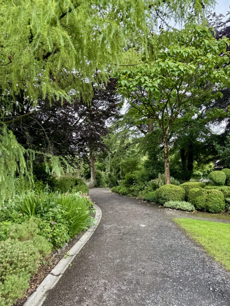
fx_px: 213
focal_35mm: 24
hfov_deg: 56.8
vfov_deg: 71.6
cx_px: 115
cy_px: 153
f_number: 1.78
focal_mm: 6.76
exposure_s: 1/164
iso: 80
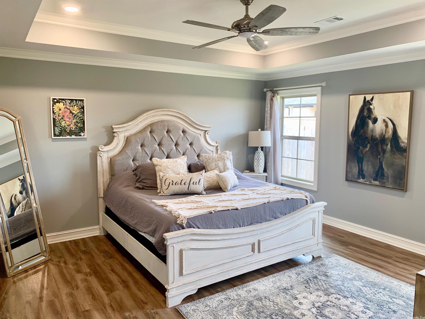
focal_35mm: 26
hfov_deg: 67.3
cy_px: 160
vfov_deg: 53.1
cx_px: 212
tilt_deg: -6.5
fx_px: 319
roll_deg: -1.3
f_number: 1.8
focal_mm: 4.25
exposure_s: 1/60
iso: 80
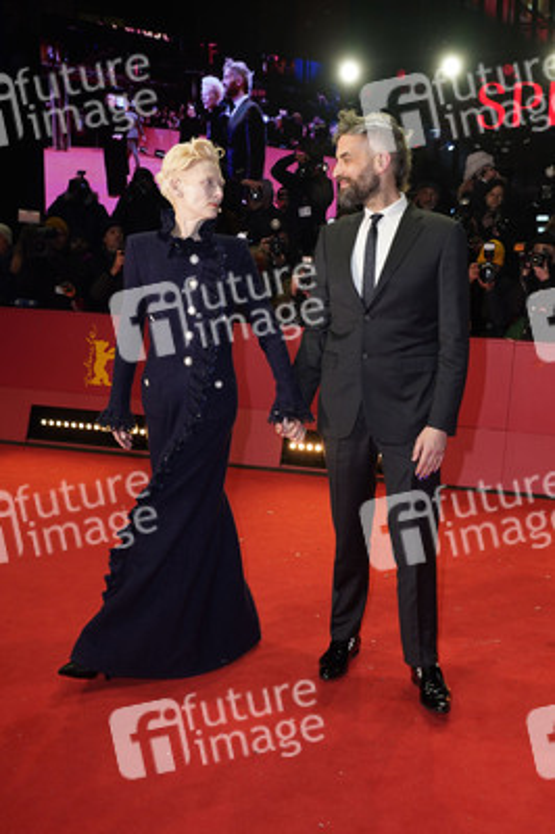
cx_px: 278
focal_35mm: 28
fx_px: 649
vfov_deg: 65.5
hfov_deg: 46.3
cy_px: 417
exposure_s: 1/160
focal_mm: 28
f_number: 5.6
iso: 640
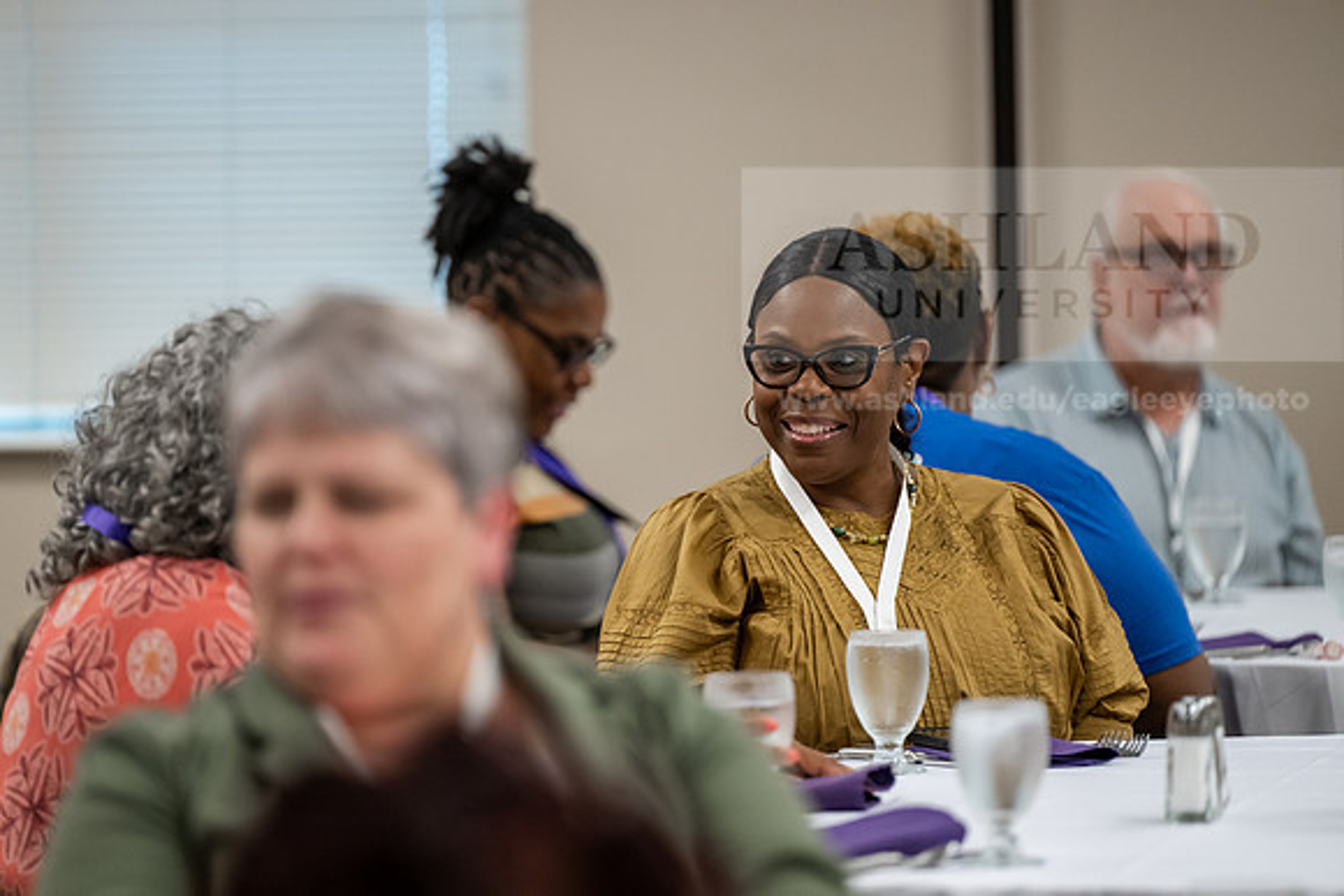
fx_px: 7468
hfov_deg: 10.3
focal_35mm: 200
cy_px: 448
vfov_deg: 6.9
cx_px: 672
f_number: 2.8
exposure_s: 1/200
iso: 2000
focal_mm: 200
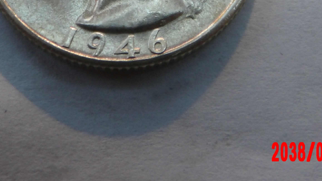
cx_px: 127
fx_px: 709
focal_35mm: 83
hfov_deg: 25.5
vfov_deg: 14.0
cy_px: -59
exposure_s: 1/15
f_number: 4.5
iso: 239
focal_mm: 6.2
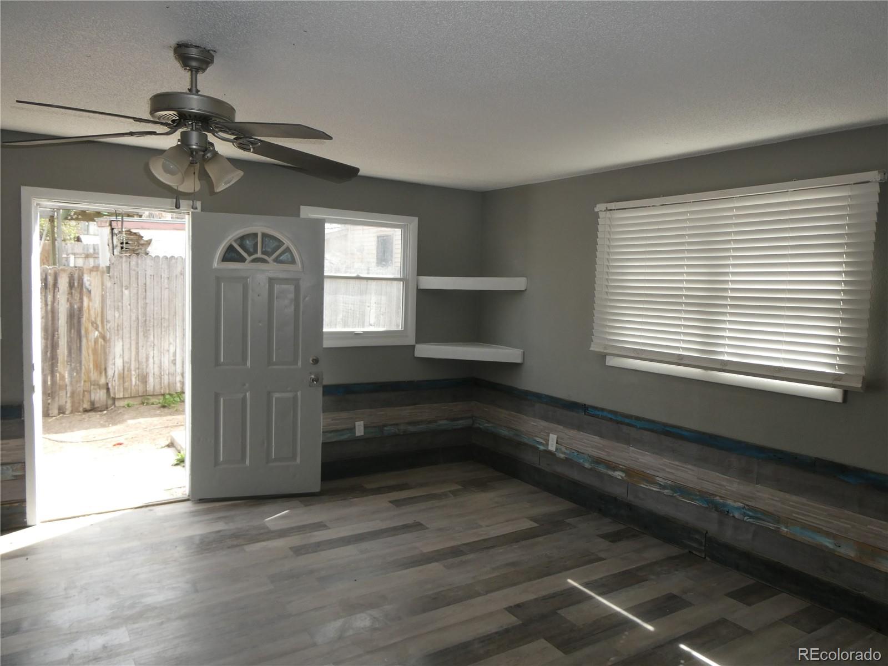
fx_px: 616
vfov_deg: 56.8
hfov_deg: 71.6
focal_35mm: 24
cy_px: 333
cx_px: 444
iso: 80
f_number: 3.3
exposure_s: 1/100
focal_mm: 4.3
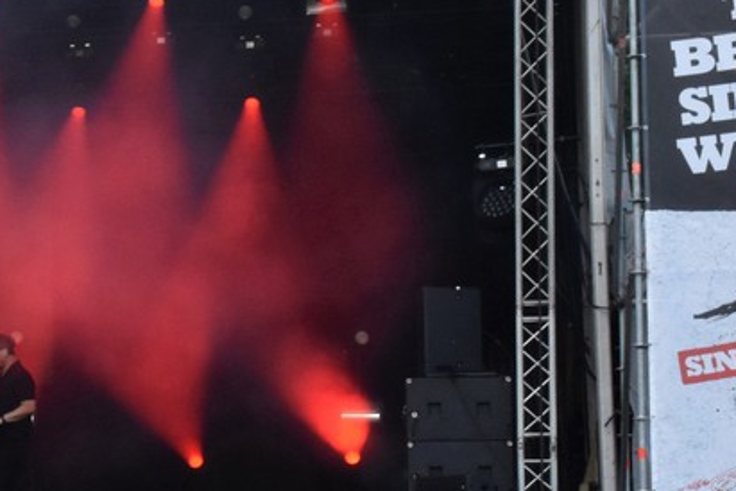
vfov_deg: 9.8
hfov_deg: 14.3
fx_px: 2862
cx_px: -90
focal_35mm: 140
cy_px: 391
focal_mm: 32
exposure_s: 1/400
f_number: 10
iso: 1250
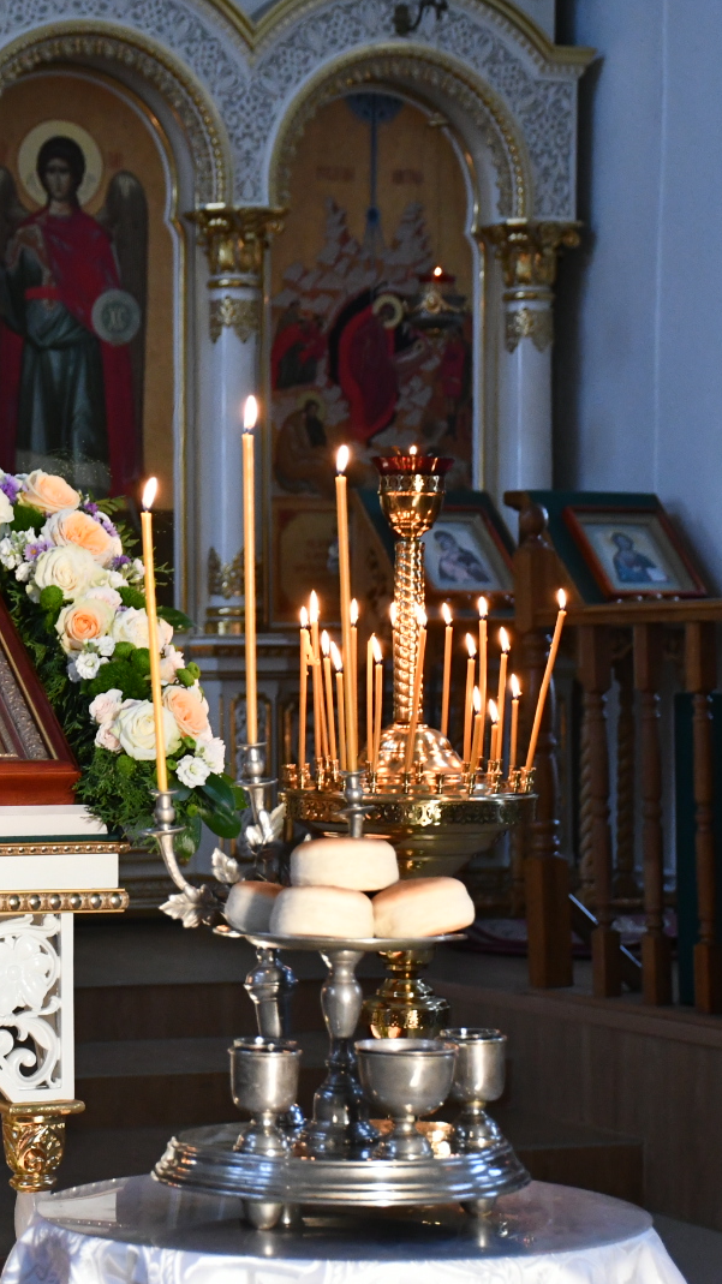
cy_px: 638
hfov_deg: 12.1
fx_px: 3405
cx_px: 132
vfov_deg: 21.4
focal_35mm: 100
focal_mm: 42
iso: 2500
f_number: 4.5
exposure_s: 1/125
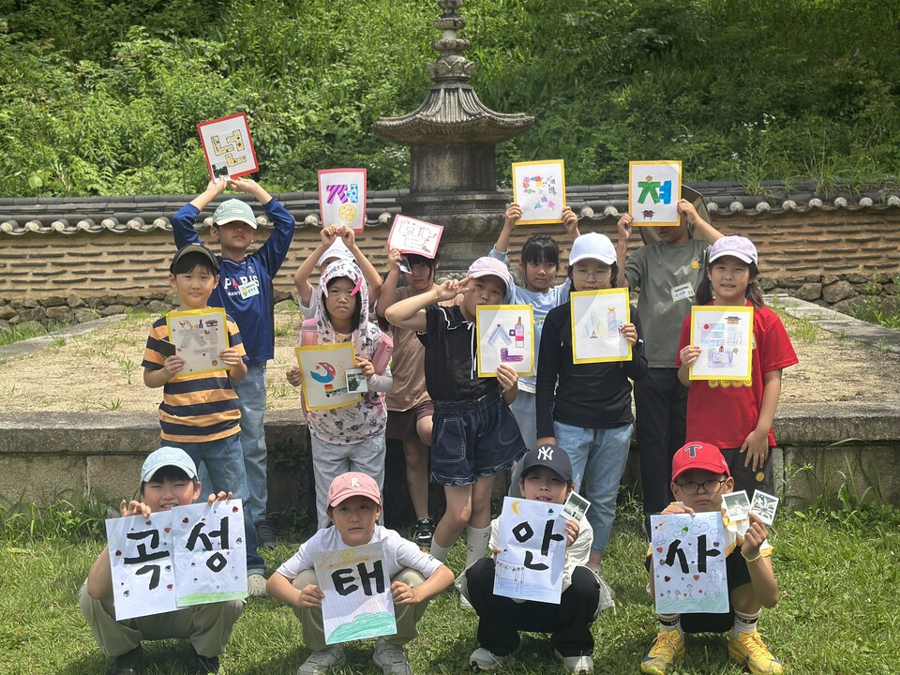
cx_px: 450
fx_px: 1248
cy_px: 338
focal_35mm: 48
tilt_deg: -4.9
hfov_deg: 39.7
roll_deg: +0.8
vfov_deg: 30.3
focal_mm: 6.86
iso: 100
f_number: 1.78
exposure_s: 1/3731
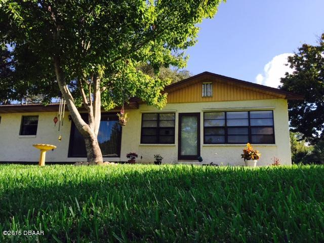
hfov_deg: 61.7
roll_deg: -1.9
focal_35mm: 29
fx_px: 271
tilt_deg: +13.5
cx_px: 162
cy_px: 122
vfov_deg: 48.2
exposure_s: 1/760
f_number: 2.2
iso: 32
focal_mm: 4.15
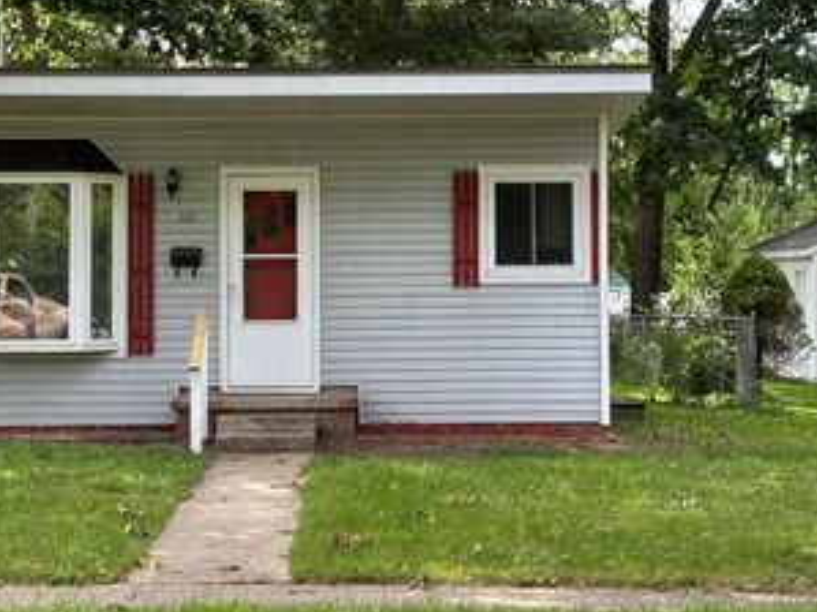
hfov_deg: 22.5
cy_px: 193
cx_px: 363
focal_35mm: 87
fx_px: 2053
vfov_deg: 16.9
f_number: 1.6
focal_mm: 5.96
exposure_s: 1/350
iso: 32
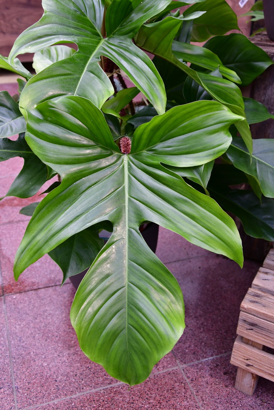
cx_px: 137
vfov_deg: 51.3
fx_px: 428
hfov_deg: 35.5
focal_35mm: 38
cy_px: 205
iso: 800
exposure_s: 1/125
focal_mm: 25
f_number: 5.6
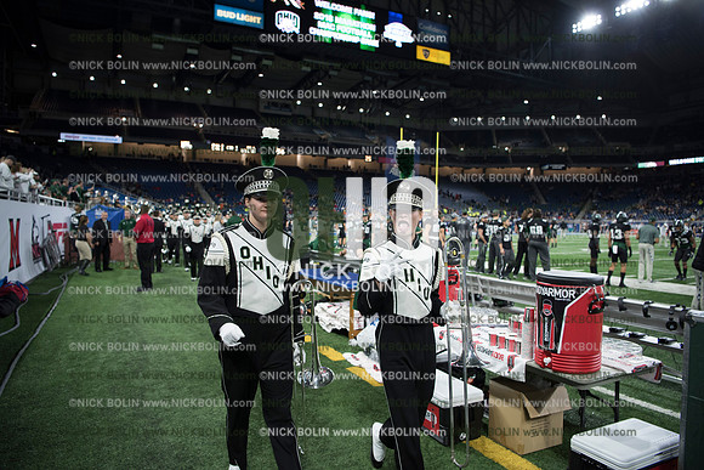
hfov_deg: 73.7
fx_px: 469
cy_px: 235
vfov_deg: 53.2
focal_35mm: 24
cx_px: 352
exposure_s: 1/800
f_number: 2.8
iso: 1250
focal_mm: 24
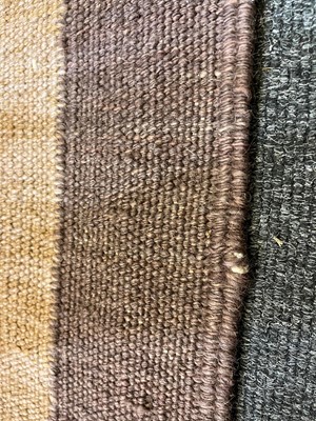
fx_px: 316
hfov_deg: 53.1
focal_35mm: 26
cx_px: 158
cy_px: 210
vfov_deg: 67.3
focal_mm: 5.1
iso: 500
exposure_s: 1/50
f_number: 1.6
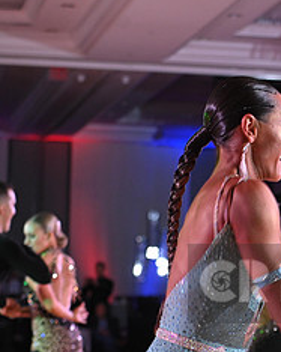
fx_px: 1696
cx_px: 352
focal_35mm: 163
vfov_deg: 11.8
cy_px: 284
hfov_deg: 9.3
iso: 1600
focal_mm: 70
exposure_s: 1/200
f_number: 4.5
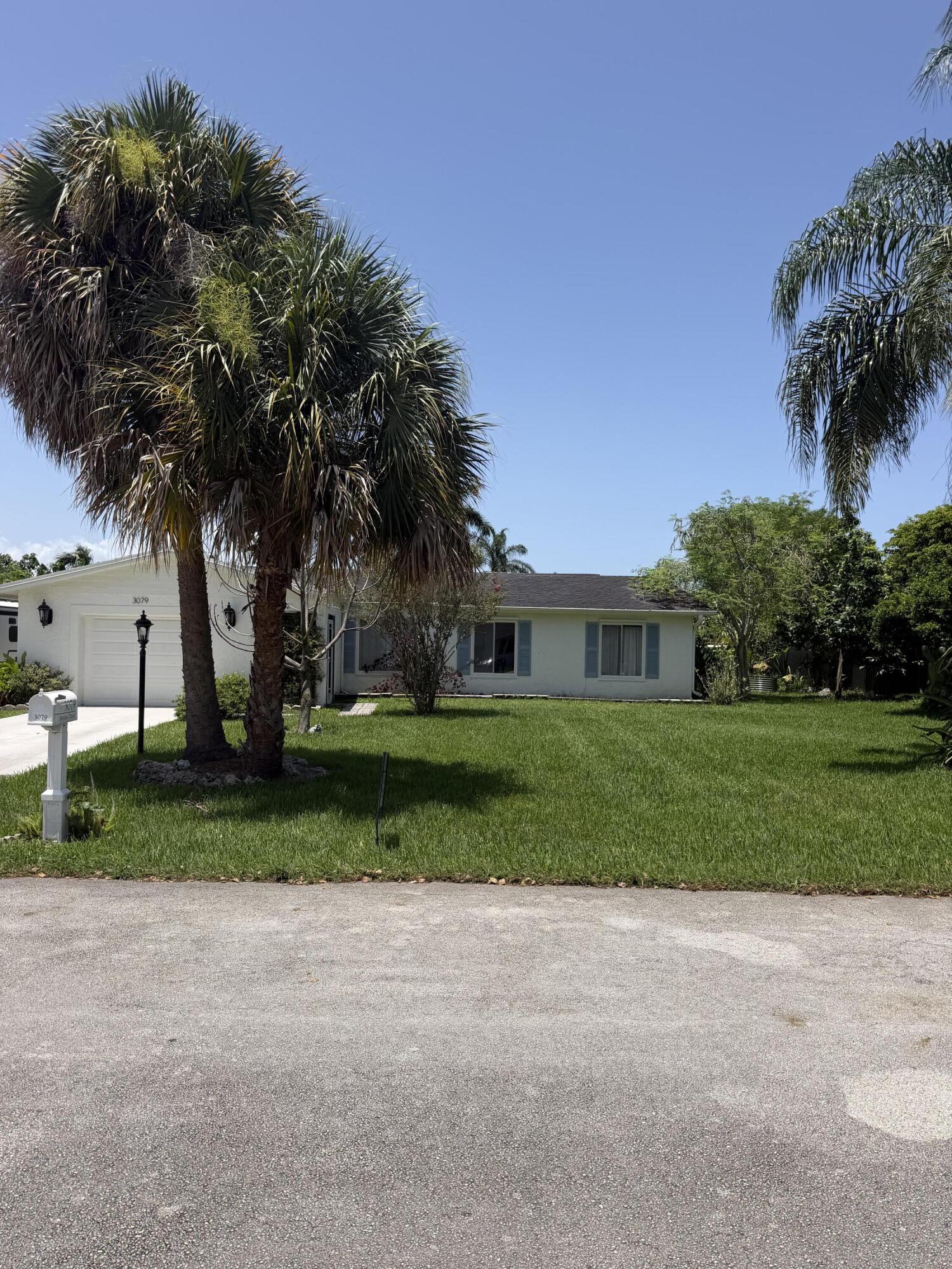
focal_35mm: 24
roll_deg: -0.4
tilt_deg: +0.8
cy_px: 634
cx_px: 476
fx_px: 880
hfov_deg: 56.8
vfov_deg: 71.6
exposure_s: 1/5319
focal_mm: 6.76
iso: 80
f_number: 1.78
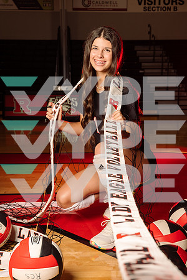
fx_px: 444
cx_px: 94
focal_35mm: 57
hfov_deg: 23.8
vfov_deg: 35.1
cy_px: 140
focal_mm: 57
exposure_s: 1/250
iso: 160
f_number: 8
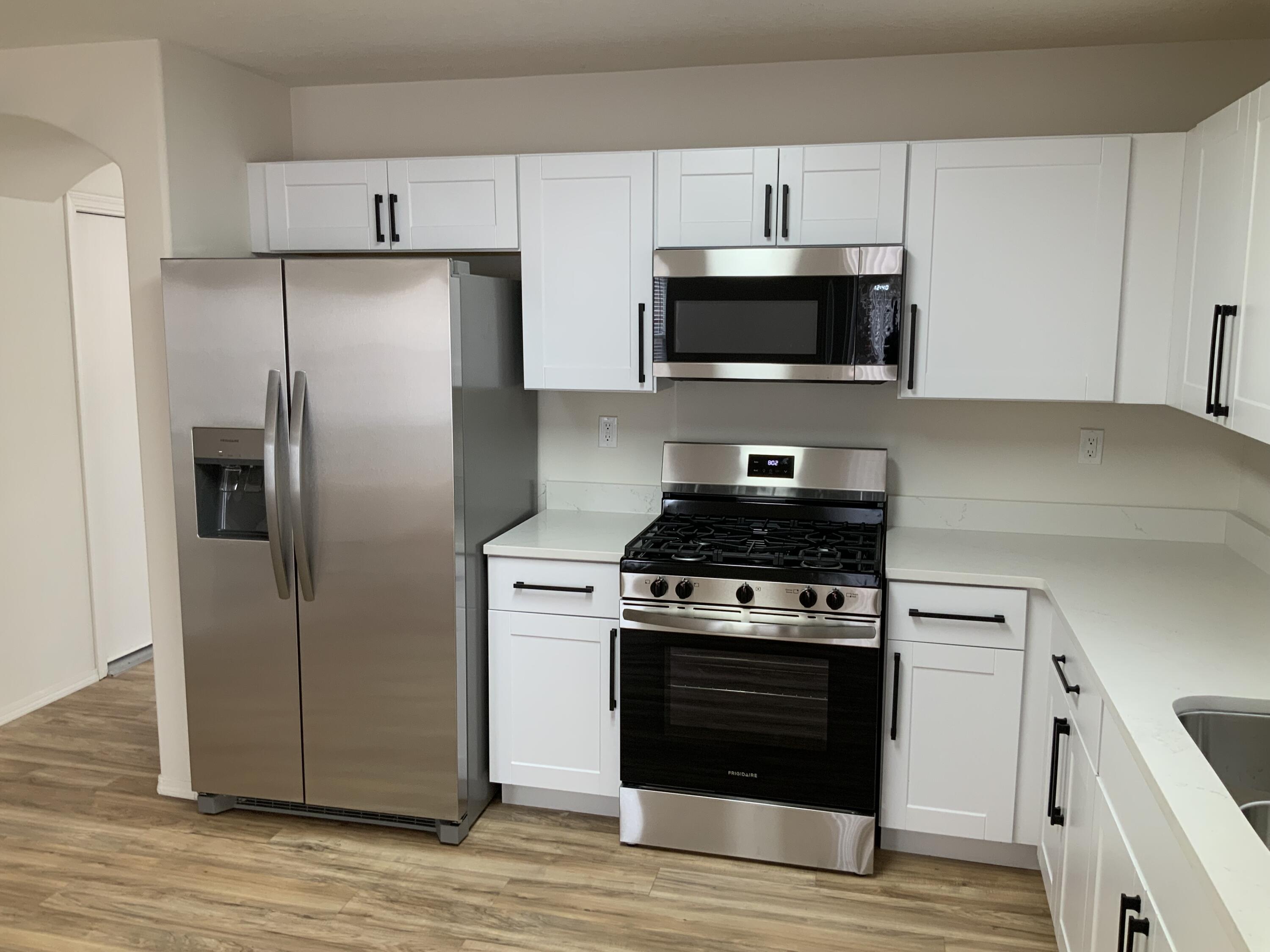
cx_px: 635
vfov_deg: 48.2
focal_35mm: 29
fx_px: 1064
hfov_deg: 61.7
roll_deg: +0.1
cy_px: 476
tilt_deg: -9.9
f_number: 1.8
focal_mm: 3
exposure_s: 1/60
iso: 50
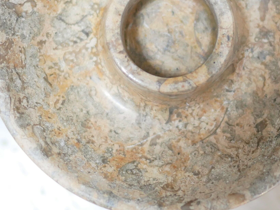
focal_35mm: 112
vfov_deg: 13.2
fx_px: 906
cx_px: 214
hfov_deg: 17.5
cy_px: 43
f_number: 1.7
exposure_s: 1/60
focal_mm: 20
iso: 500
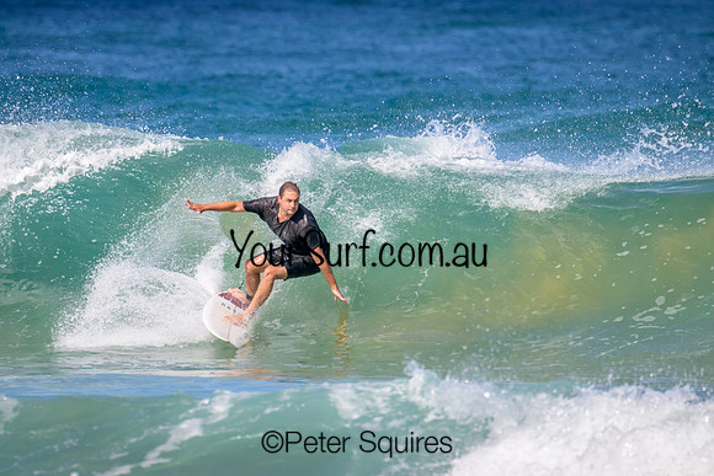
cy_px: 238
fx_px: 15870
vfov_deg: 1.7
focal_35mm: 800
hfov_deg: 2.6
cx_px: 357
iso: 900
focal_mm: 800
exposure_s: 1/2000
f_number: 11
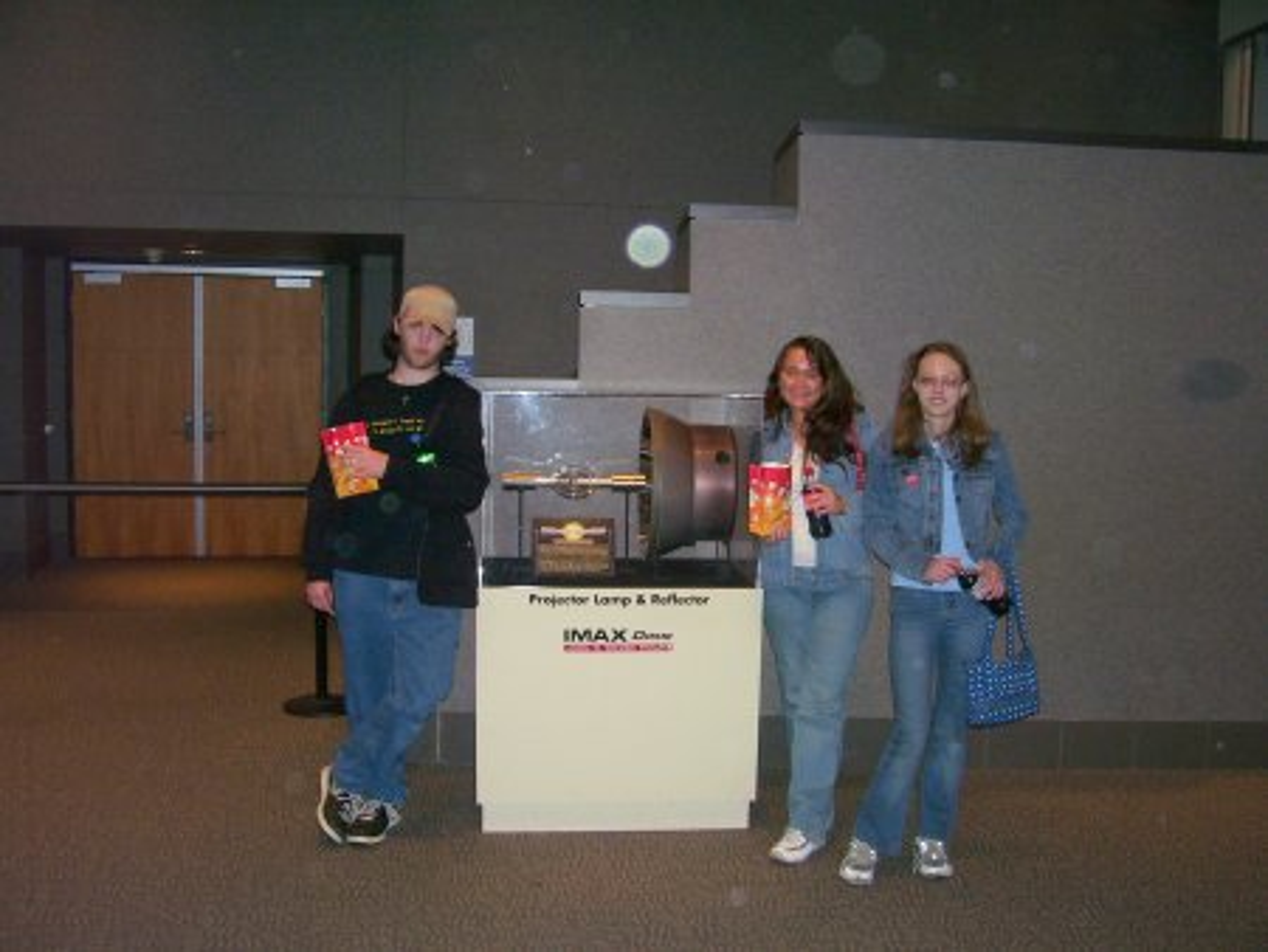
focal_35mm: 34
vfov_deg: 41.8
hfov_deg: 53.9
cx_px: 634
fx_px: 1246
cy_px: 476
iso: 80
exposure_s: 1/60
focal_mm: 5.6
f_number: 2.7
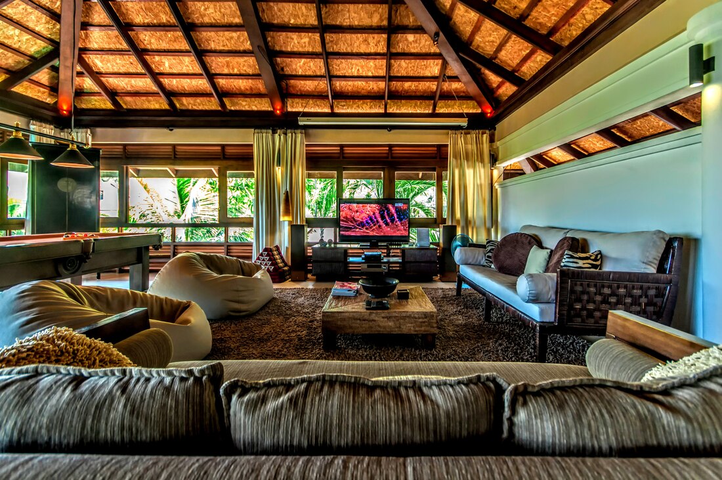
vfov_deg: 77.2
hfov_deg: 100.4
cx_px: 361
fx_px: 301
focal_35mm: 15
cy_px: 240
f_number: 5.6
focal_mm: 10
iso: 250
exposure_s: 1/20
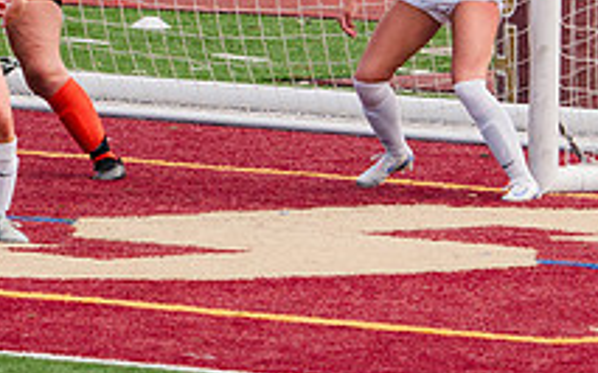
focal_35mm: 1122
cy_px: -130
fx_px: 18281
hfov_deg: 1.9
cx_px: 133
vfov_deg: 1.2
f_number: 6.3
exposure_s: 1/1600
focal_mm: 329
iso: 500
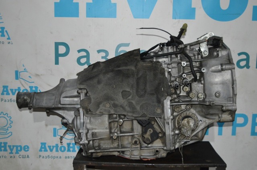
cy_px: 85
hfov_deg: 43.7
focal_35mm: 45
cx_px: 128
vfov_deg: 29.8
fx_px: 321
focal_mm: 30
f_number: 4.2
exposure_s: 1/30
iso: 2200
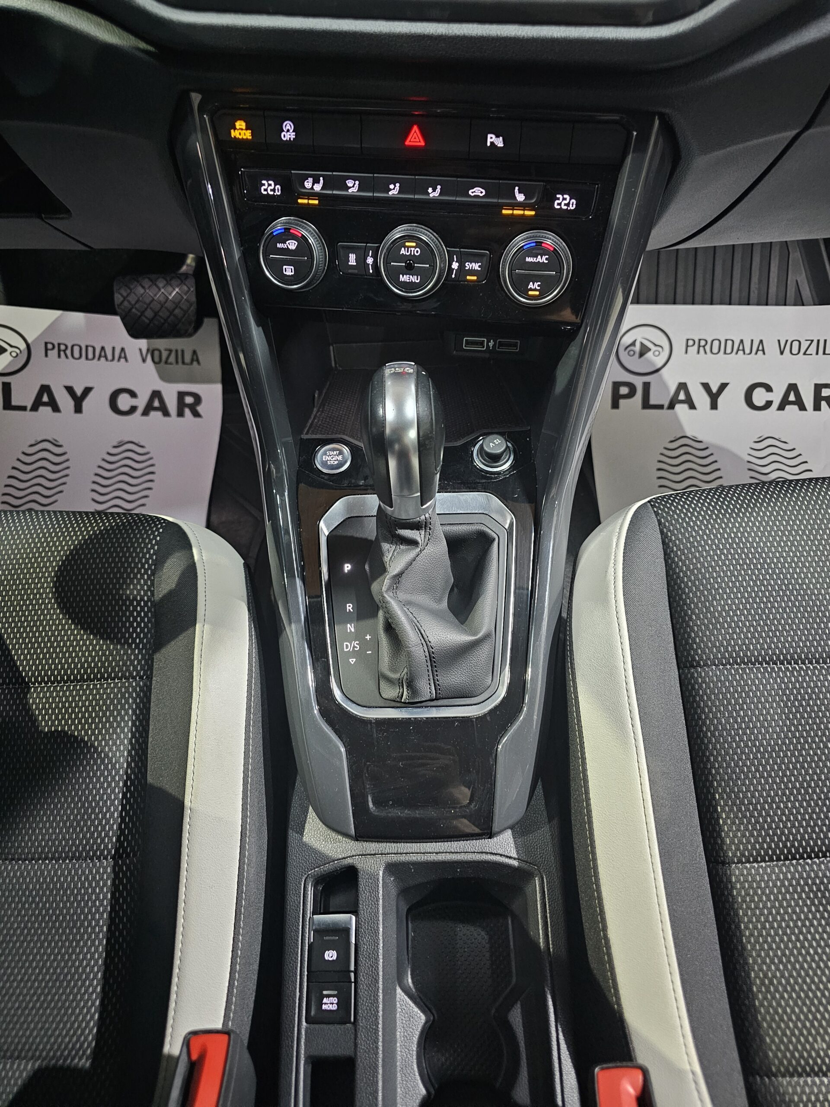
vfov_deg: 73.9
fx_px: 735
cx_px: 415
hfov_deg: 58.9
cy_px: 554
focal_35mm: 23
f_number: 1.7
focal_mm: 6.3
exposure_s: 1/25
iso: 1000
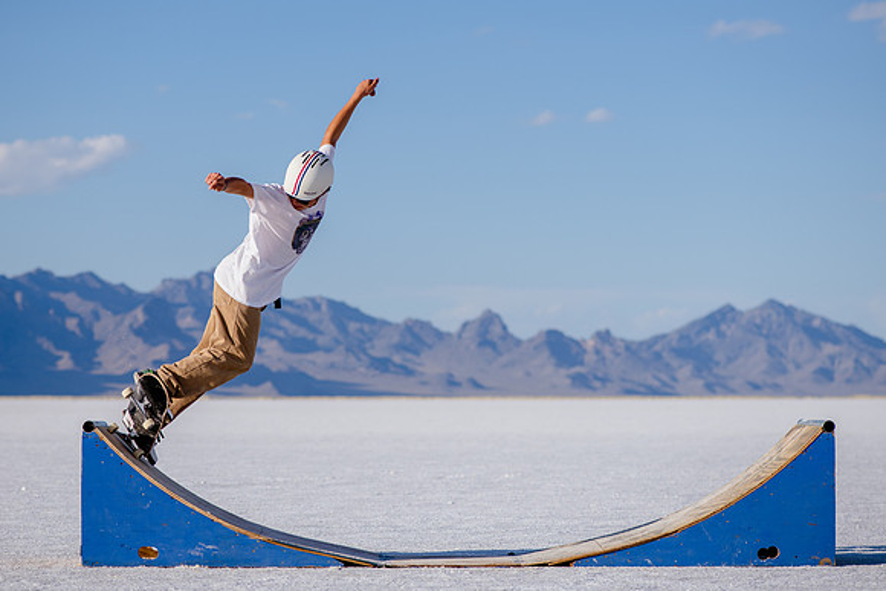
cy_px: 232
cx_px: 402
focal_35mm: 130
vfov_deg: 10.6
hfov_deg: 15.8
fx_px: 3193
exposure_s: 1/2500
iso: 125
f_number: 5
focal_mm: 105
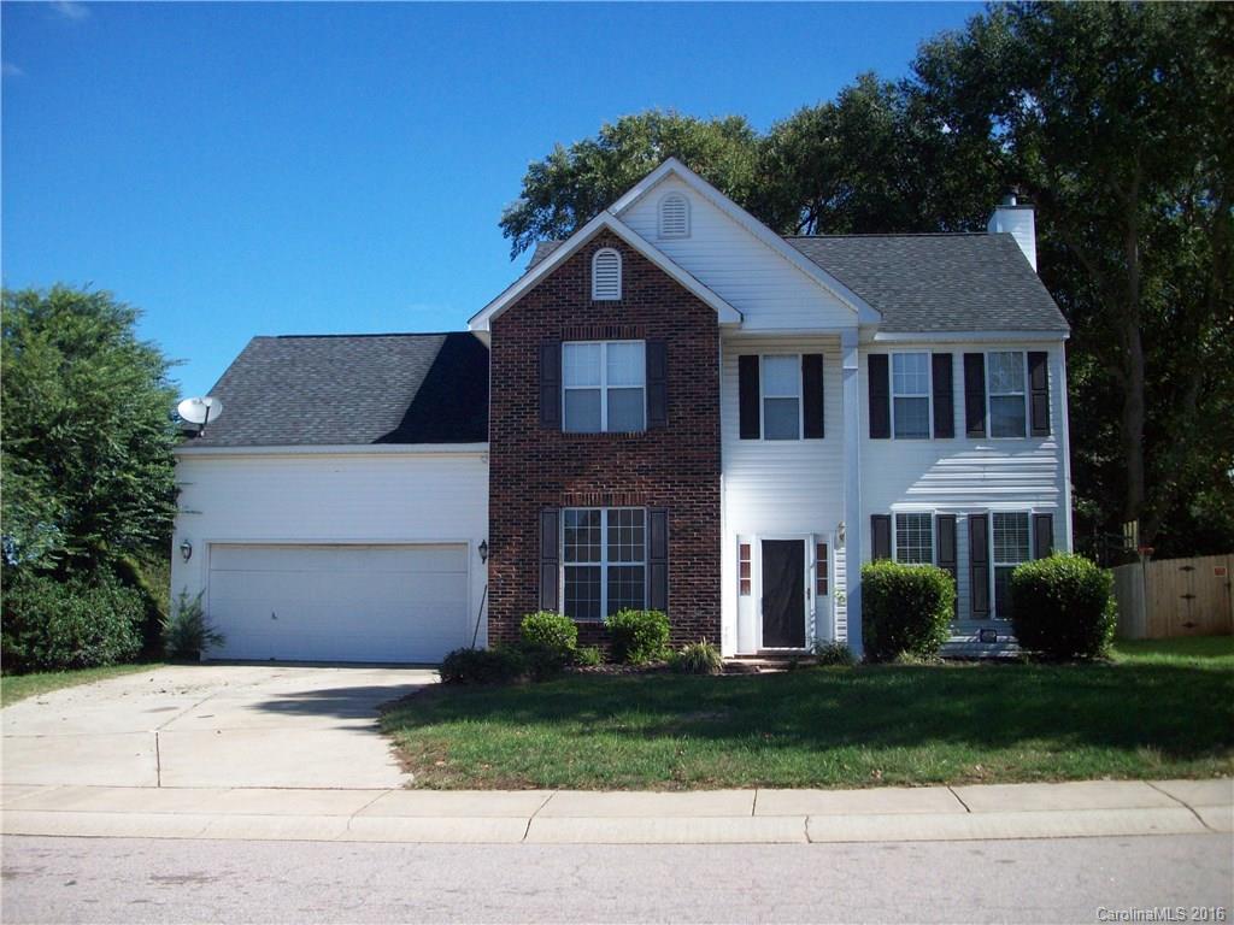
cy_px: 462
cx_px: 617
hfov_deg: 50.1
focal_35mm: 37
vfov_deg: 38.7
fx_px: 1319
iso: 80
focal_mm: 6.2
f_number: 5.6
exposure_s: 1/287
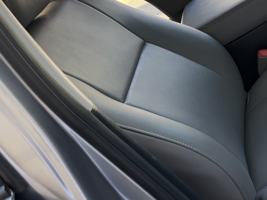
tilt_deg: -16.4
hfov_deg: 31.5
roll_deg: +35.8
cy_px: -6
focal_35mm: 58
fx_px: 447
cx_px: 247
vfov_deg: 24.0
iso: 64
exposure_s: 1/208
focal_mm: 6.76
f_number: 1.78
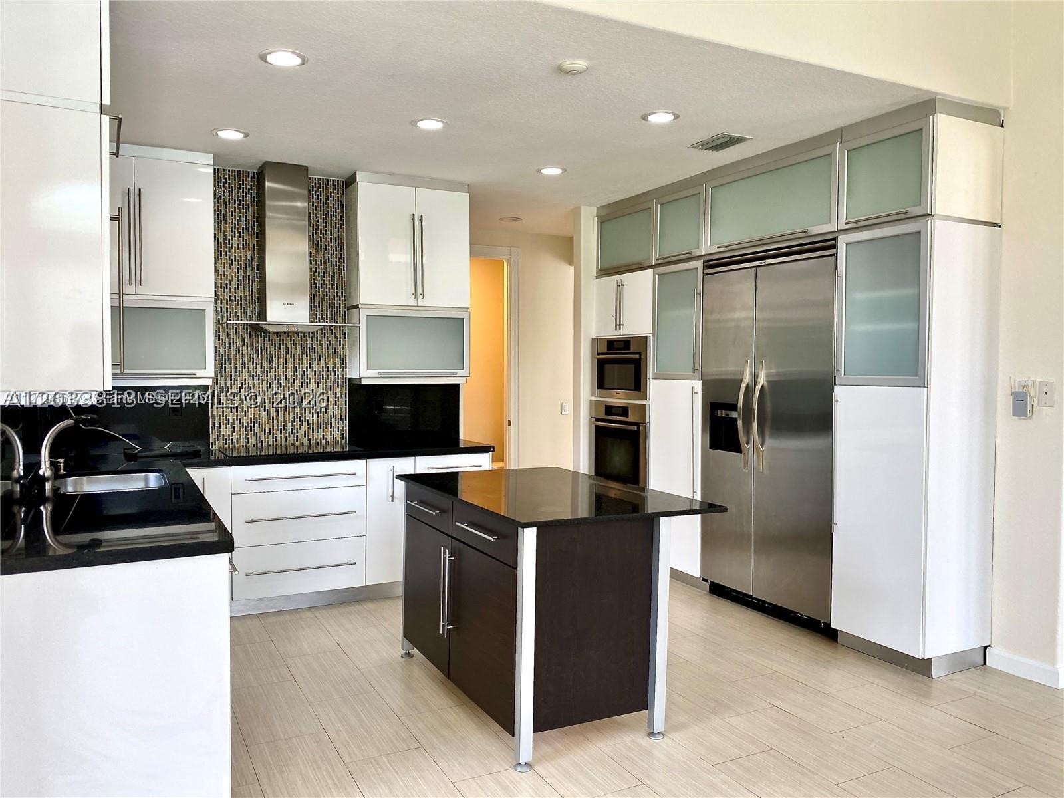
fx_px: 799
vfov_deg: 53.1
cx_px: 532
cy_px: 399
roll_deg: -0.8
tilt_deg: -2.9
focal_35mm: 26
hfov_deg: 67.3
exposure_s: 1/120
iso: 80
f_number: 1.8
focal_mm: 4.25
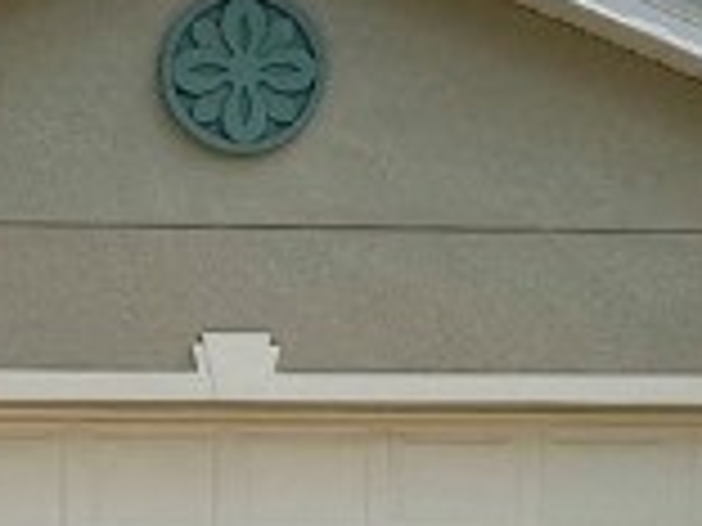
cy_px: 683
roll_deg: -0.8
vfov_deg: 15.3
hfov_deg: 20.9
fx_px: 1866
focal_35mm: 92
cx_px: 81
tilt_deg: -1.0
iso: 50
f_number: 2.2
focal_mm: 2.22
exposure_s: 1/2874
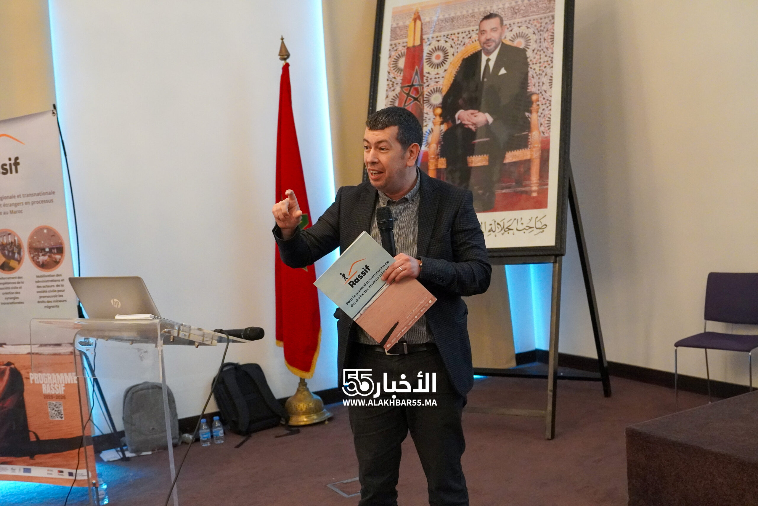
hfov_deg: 46.4
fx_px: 884
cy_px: 253
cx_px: 379
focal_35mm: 42
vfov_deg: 31.9
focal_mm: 28
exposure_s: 1/160
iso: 6400
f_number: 3.5
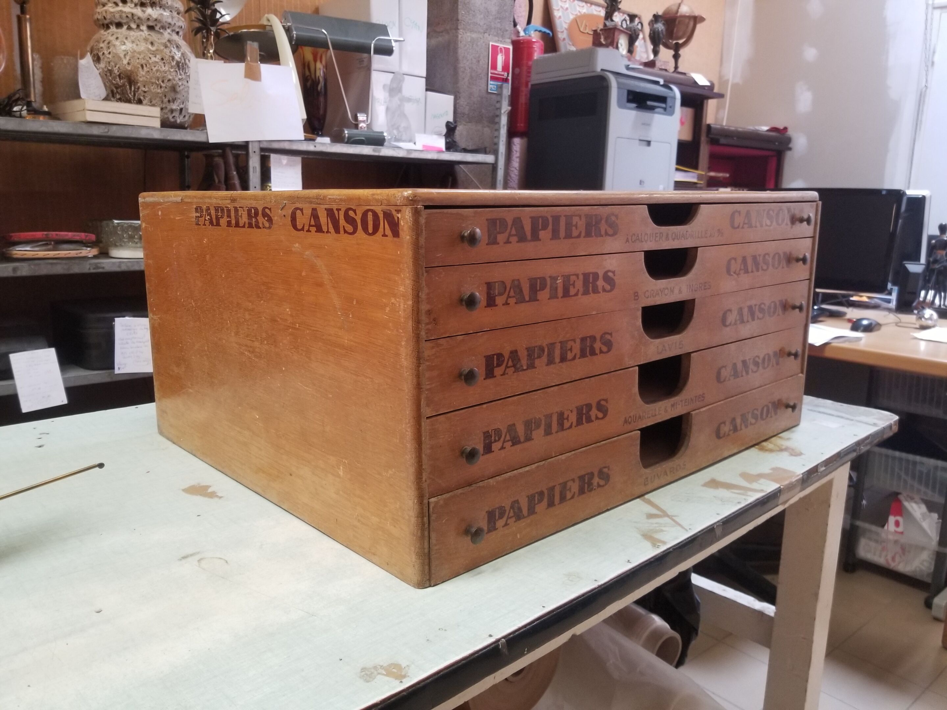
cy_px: 355
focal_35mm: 26
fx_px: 711
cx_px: 474
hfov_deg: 67.3
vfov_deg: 53.1
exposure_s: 1/33
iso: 160
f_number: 1.7
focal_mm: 4.25
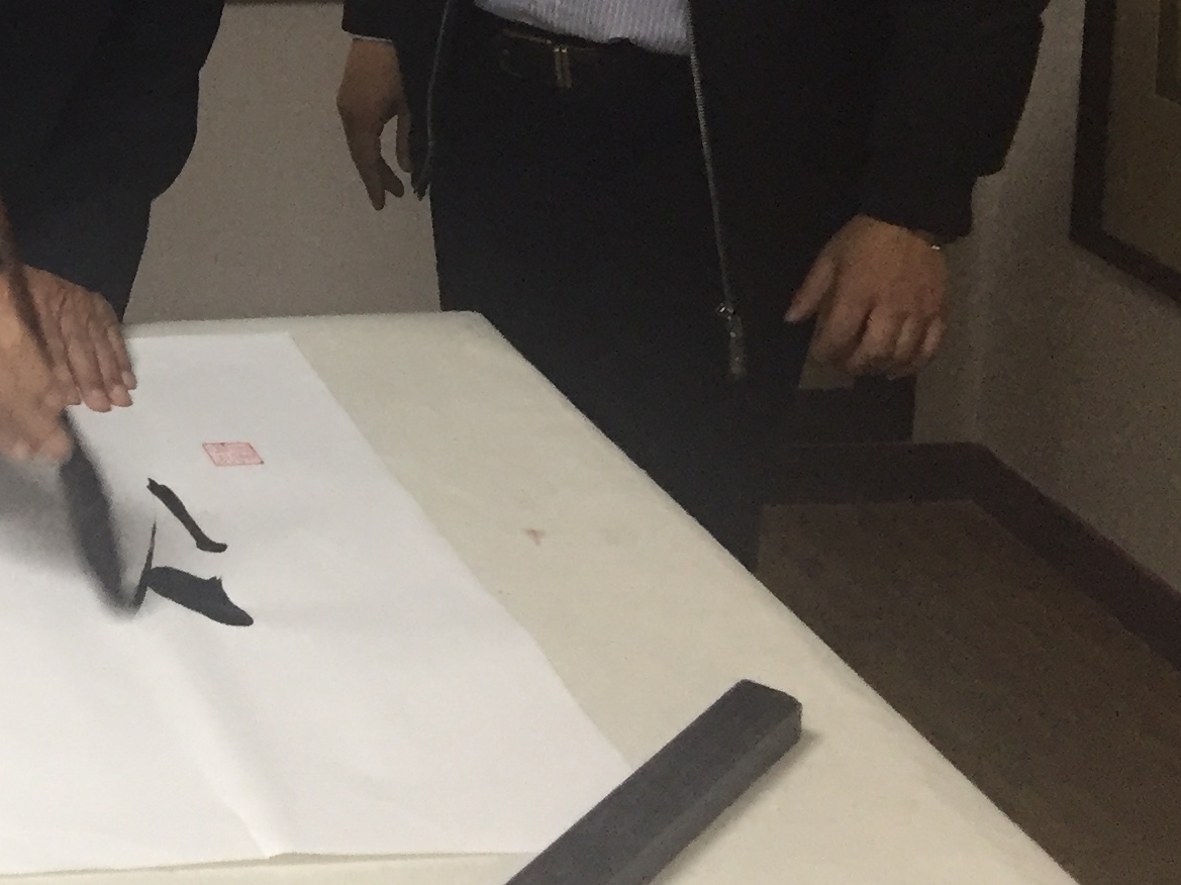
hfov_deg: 21.6
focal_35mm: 81
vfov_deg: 17.1
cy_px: -275
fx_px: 2763
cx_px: -398
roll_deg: -0.3
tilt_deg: -8.0
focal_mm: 4.15
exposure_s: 1/33
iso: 125
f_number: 2.2
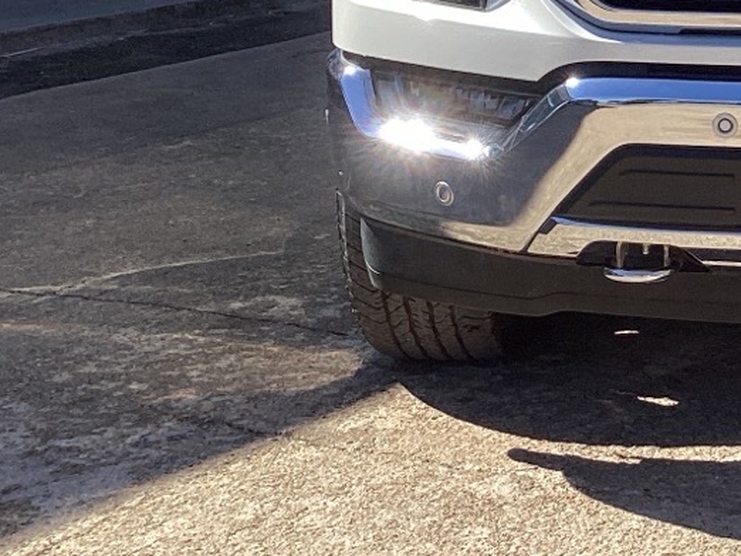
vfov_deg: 15.3
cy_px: -17
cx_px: 918
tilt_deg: -8.5
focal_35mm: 95
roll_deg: +1.1
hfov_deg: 19.3
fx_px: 2035
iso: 25
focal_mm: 3.3
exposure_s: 1/1058
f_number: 2.4
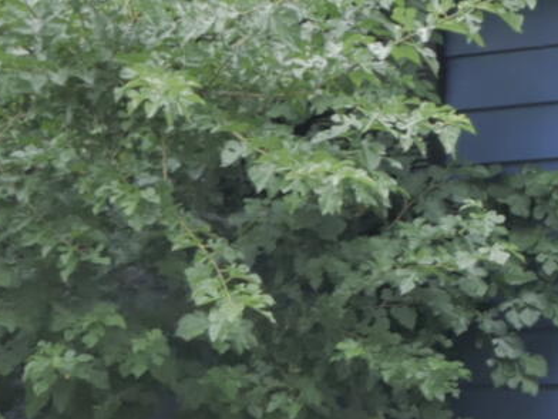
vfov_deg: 9.6
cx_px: 1341
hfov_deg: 10.9
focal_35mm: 153
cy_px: 476
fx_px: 2466
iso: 200
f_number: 3.2
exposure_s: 1/40
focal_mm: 10
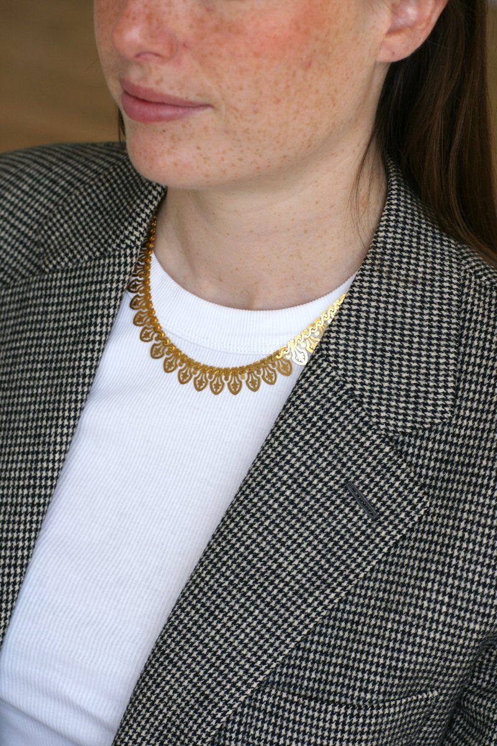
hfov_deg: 13.0
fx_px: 2174
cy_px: 373
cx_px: 248
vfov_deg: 19.5
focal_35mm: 105
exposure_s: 1/160
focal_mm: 70
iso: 200
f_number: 4.5
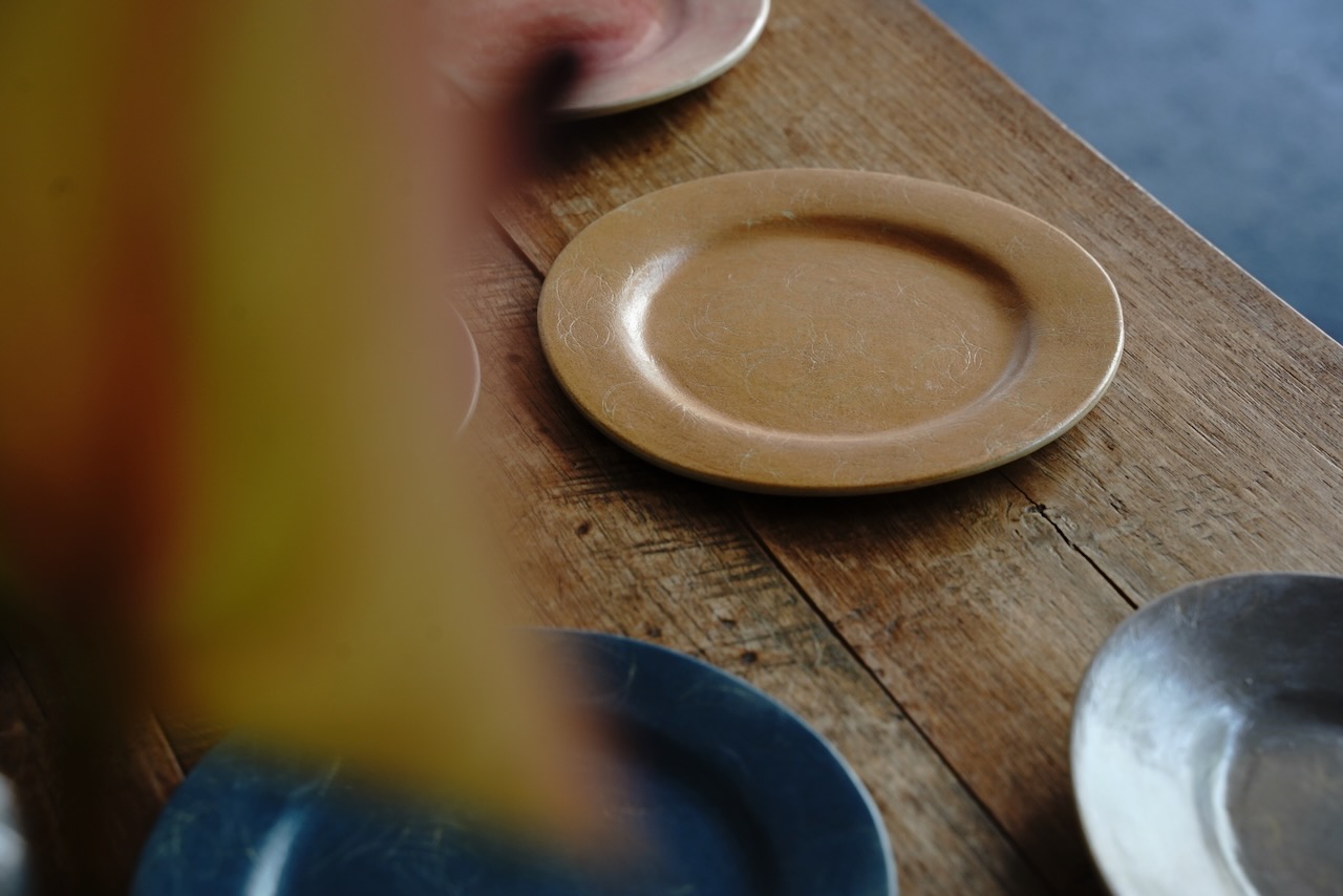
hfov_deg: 27.0
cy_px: 448
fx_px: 2798
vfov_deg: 18.2
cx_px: 672
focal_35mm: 75
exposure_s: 1/40
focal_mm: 75
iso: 400
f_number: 7.1
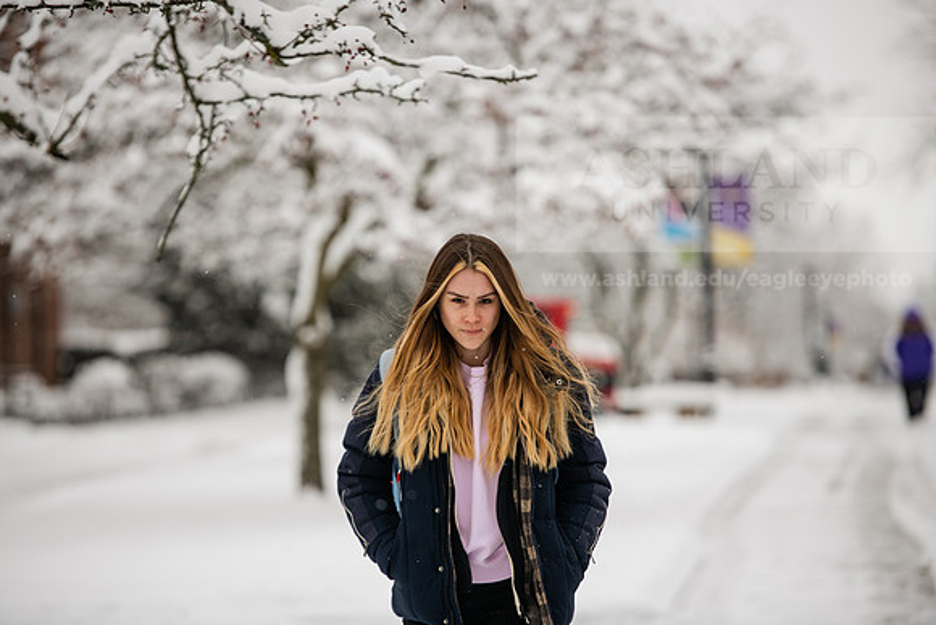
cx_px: 468
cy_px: 312
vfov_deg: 7.9
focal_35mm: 175
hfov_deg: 11.7
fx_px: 4551
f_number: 3.2
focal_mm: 175
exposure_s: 1/640
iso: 100
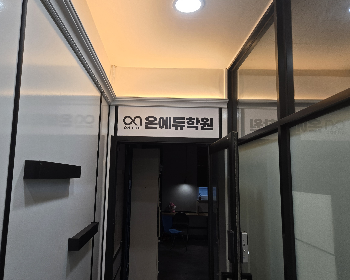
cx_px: 149
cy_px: 136
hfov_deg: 63.7
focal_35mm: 27
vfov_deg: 53.2
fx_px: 280
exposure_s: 1/180
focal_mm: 5.4
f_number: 1.8
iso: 64
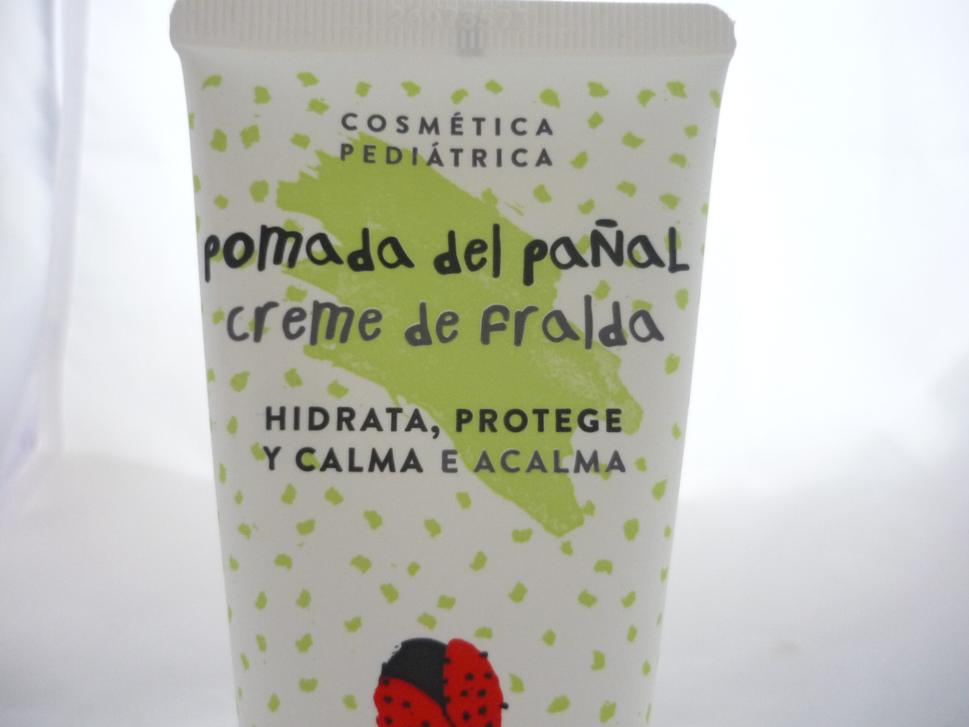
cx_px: 484
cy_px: 364
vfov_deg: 42.9
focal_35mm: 33
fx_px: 924
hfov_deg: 55.4
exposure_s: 1/30
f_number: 2.8
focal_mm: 5.5
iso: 320
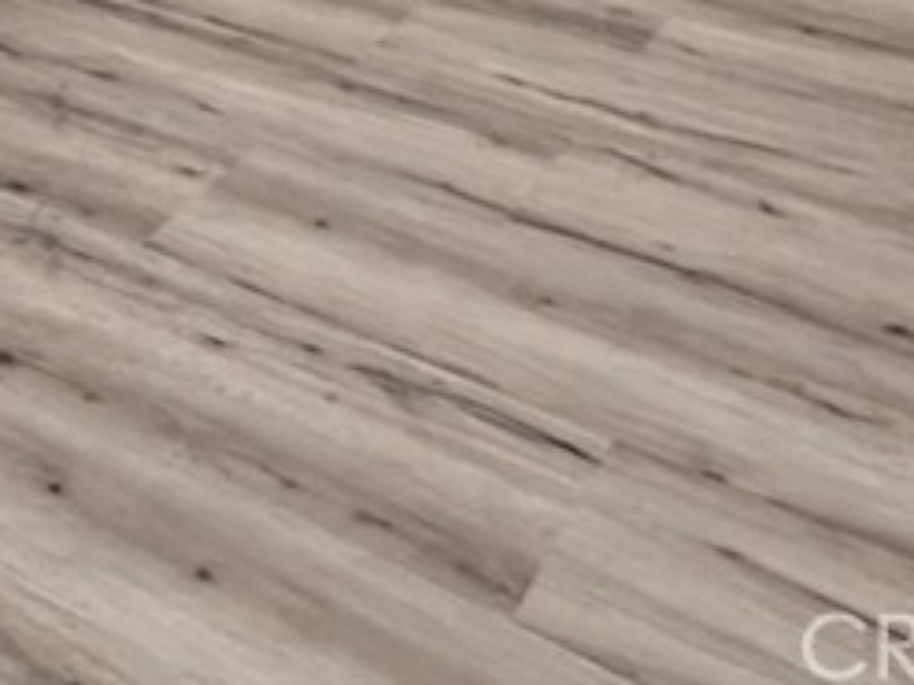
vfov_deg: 17.3
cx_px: 433
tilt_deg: -1.3
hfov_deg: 33.2
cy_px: -722
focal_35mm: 58
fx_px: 1531
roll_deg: +1.9
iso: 320
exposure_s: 1/120
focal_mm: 2.22
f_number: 2.2
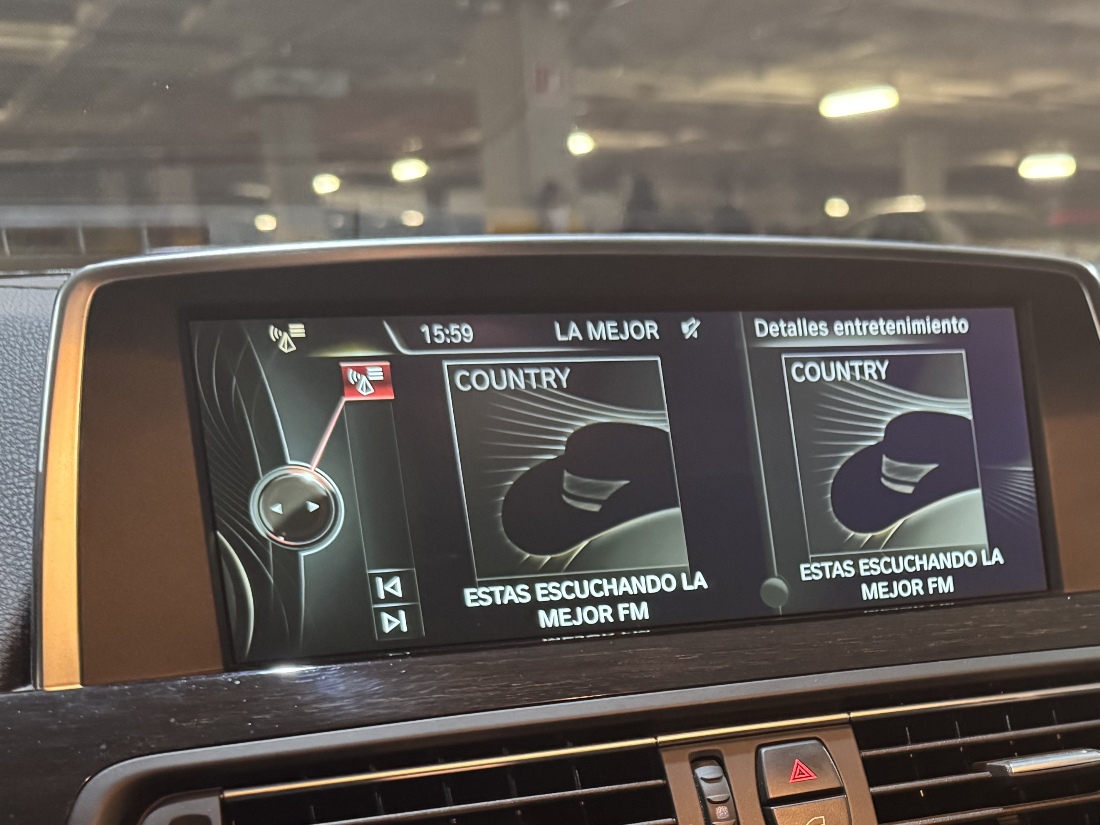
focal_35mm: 48
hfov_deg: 37.5
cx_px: 953
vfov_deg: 28.8
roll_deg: -0.9
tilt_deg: -19.9
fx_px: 1525
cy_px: 782
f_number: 1.78
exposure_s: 1/40
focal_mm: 6.76
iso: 1000
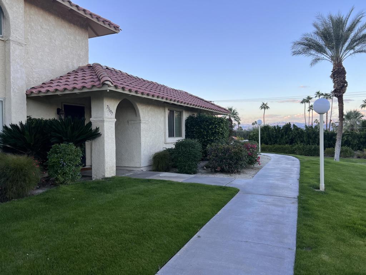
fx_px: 275
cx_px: 183
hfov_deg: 67.3
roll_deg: +1.1
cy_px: 138
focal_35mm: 26
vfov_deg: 53.1
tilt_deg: -0.3
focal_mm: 5.7
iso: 50
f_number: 1.5
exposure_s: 1/696
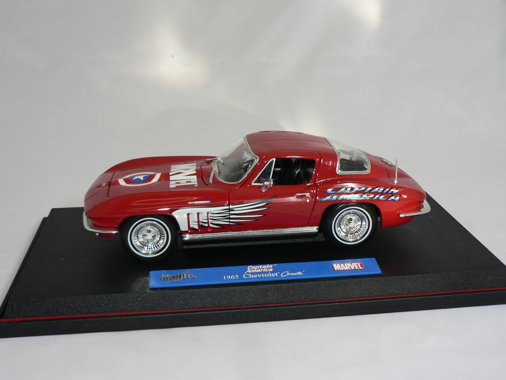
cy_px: 190
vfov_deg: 31.5
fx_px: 672
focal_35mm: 46
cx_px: 253
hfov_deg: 41.2
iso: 80
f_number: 2.8
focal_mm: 7.7
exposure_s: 1/60
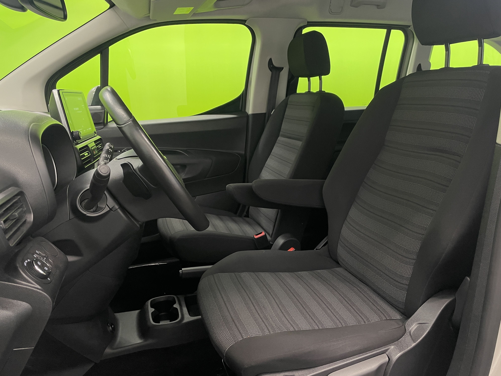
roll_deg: -0.1
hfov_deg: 67.3
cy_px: 188
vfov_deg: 53.1
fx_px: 376
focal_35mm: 26
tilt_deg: -12.0
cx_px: 250
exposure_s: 1/50
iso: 64
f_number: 1.6
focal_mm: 4.2
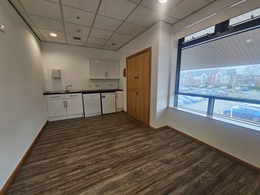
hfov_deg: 106.2
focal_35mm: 13
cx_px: 130
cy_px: 98
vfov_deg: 89.9
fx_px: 98
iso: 320
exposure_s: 1/50
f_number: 2.2
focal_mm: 2.2
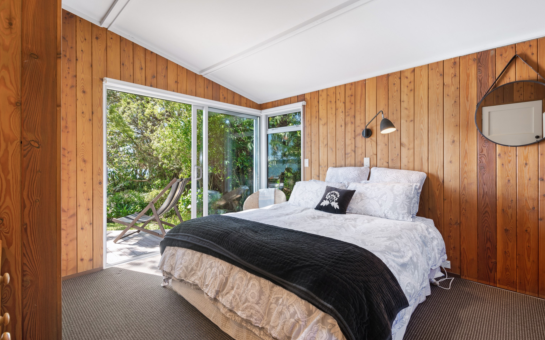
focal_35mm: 16
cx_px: 268
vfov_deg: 71.2
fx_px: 238
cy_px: 178
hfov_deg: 97.8
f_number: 7.1
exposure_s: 1/13
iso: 200
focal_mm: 15
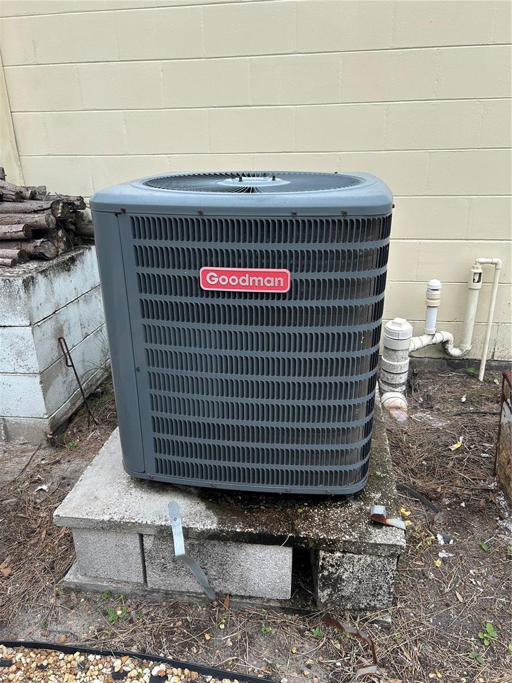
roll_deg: -1.6
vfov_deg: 67.3
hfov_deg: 53.1
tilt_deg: -21.1
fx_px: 513
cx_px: 256
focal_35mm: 26
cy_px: 342
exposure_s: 1/859
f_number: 1.5
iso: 50
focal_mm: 5.7
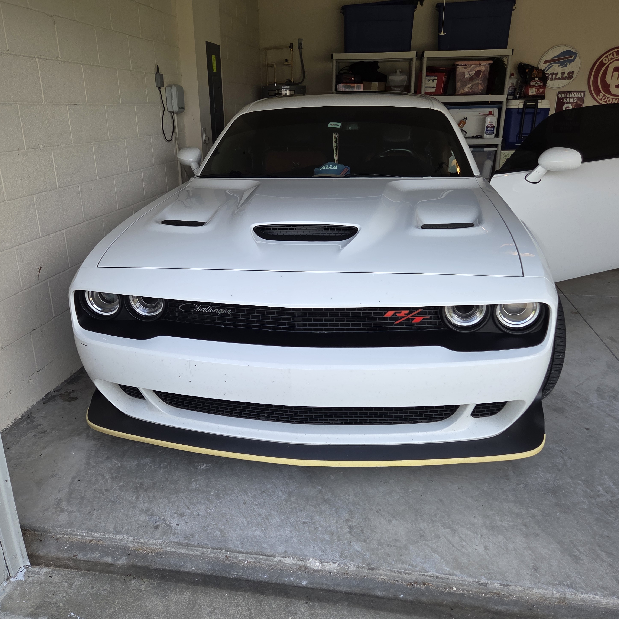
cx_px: 304
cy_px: 316
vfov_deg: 57.3
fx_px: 566
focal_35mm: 28
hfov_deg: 57.3
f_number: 1.8
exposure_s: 1/664
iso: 80
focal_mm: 5.4
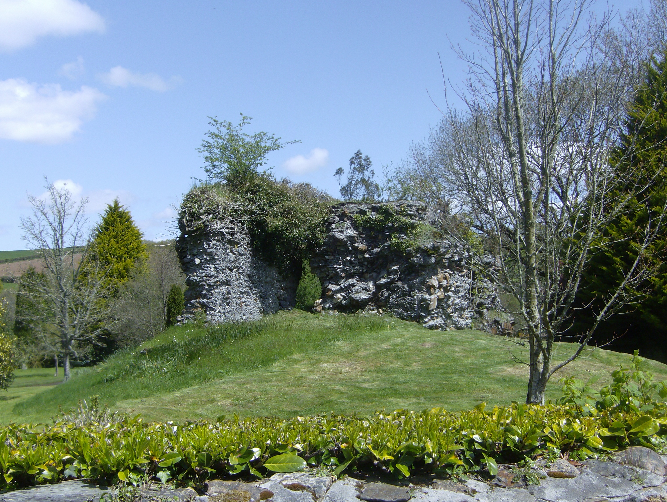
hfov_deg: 41.2
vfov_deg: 31.6
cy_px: 251
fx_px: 887
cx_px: 334
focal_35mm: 46
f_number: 5.1
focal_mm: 7.7
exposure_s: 1/560
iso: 100
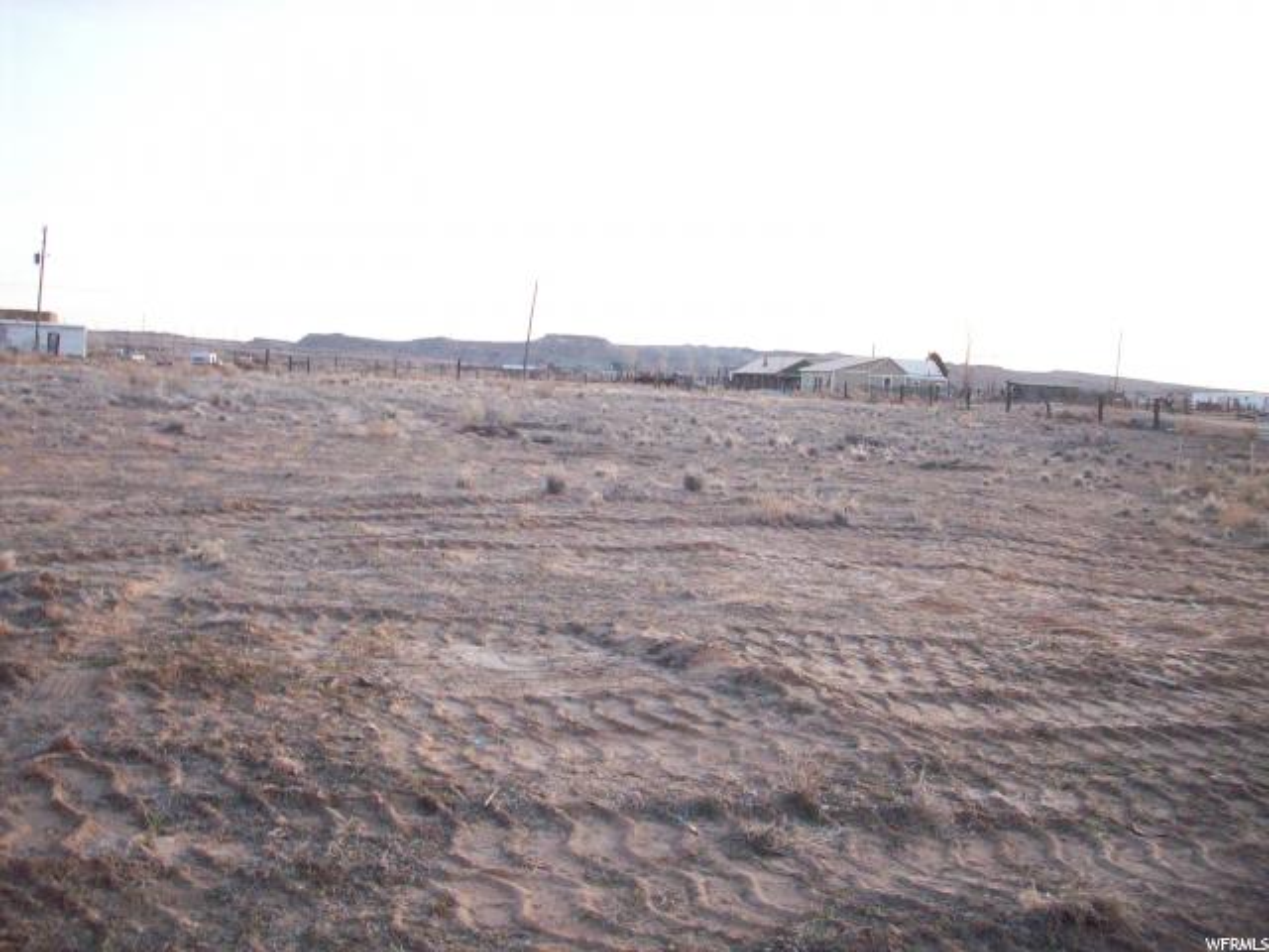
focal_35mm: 37
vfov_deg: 38.7
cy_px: 476
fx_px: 1356
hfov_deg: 50.1
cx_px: 634
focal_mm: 6.2
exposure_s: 1/146
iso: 200
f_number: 2.8
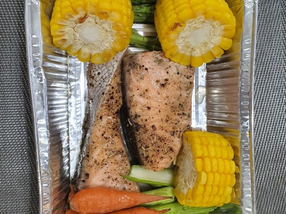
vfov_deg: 53.1
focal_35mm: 26
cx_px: 143
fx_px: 215
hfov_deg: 67.3
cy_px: 107
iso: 250
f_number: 2.4
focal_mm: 4.3
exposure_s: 1/50
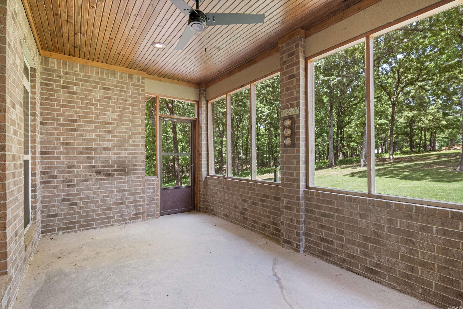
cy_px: 154
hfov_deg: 96.7
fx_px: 206
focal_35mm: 16
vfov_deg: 73.7
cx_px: 232
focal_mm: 16
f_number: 5.6
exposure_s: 1/25
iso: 1250
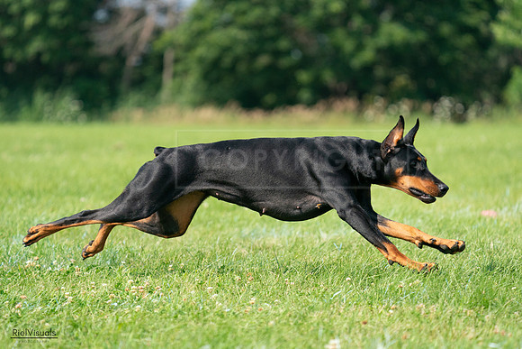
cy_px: 174
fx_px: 3597
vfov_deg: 5.5
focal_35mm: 248
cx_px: 261
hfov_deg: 8.3
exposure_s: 1/4000
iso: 1600
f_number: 5.6
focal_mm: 248
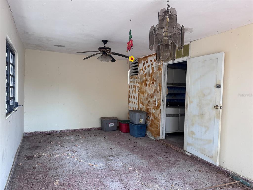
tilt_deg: -1.3
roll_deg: -2.5
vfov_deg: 56.8
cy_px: 95
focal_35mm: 24
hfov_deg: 71.6
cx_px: 126
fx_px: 175
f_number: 1.78
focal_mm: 6.76
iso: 200
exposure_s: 1/93
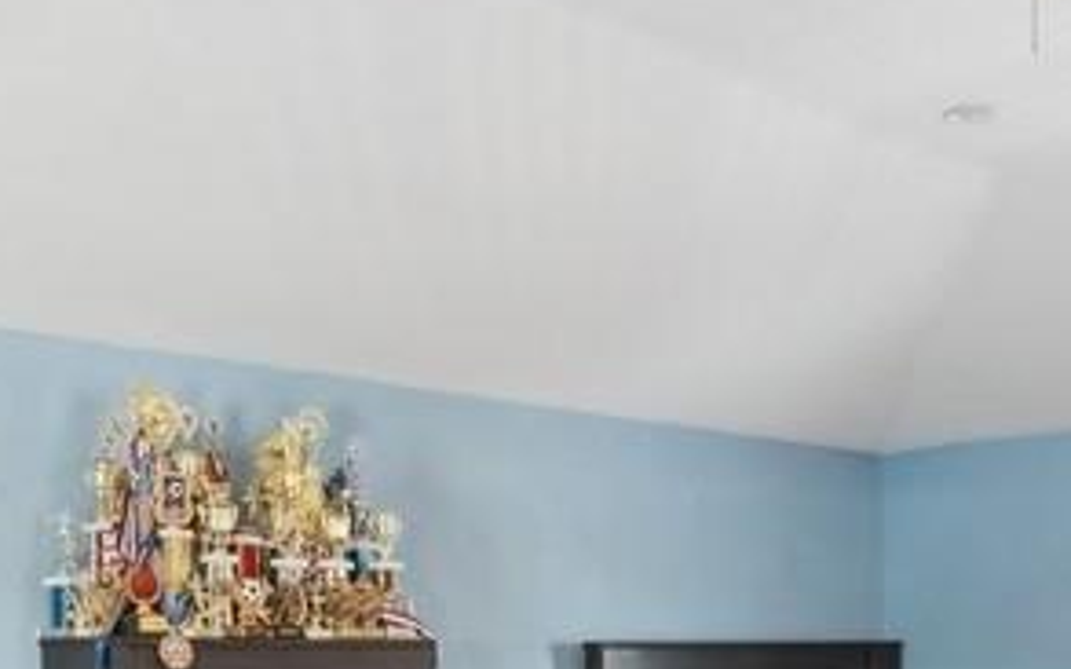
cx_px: 512
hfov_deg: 42.6
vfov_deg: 24.0
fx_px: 1372
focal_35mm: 47
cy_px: 870
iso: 320
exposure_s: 1/1.43
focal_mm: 10
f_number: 8
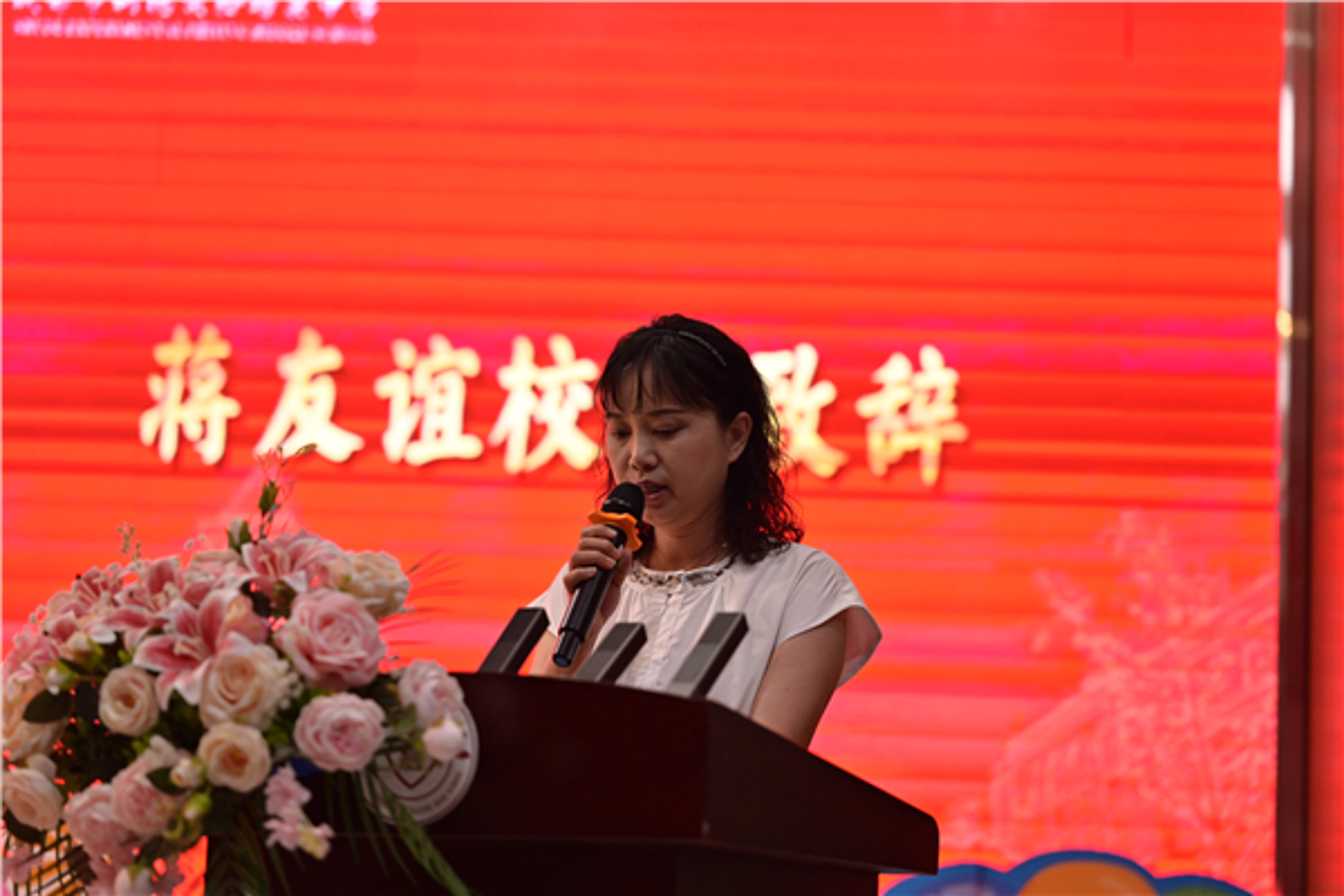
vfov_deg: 16.1
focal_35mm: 85
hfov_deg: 23.9
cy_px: 448
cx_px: 672
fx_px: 3173
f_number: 2.2
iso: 800
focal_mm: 85
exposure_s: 1/640
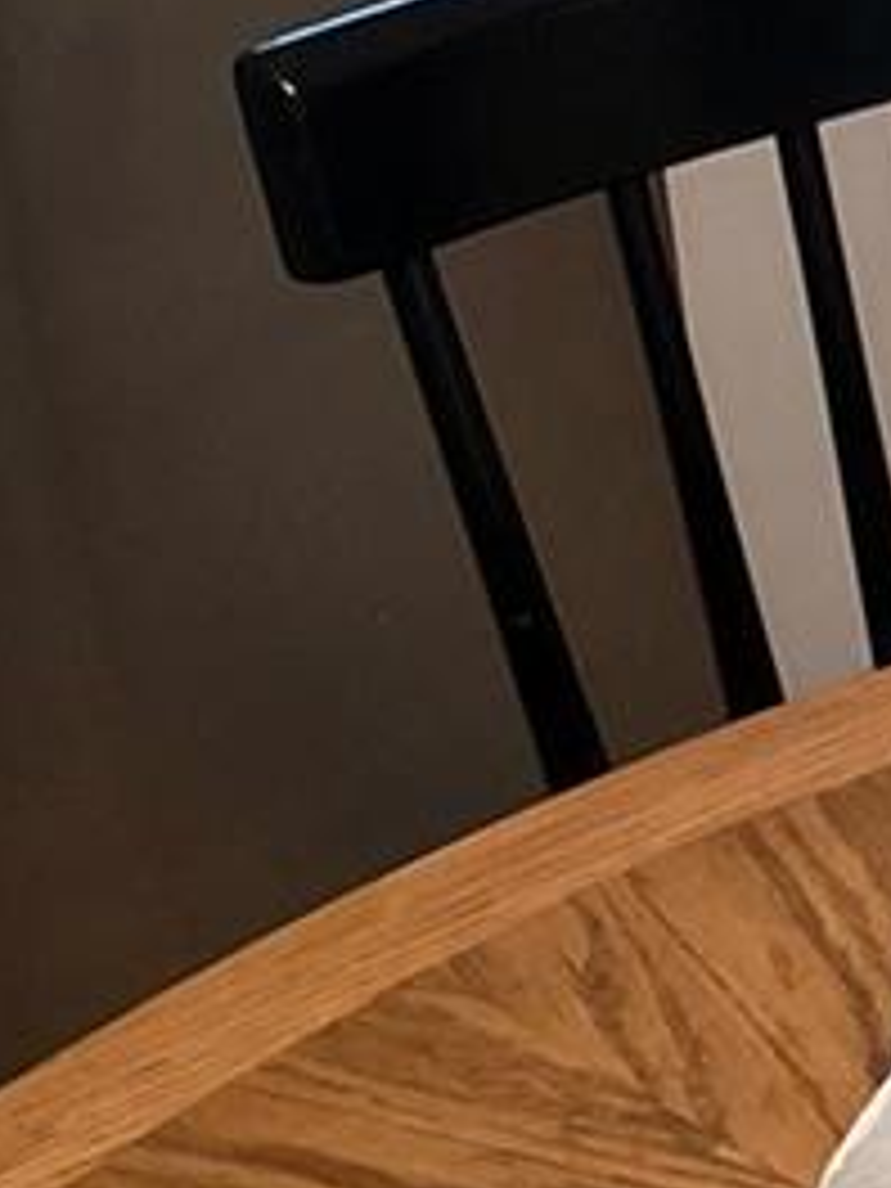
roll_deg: +1.3
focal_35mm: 151
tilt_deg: -12.4
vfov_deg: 11.9
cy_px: -1026
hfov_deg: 8.6
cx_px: 2430
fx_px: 5182
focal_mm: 4.25
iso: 100
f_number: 1.8
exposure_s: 1/103
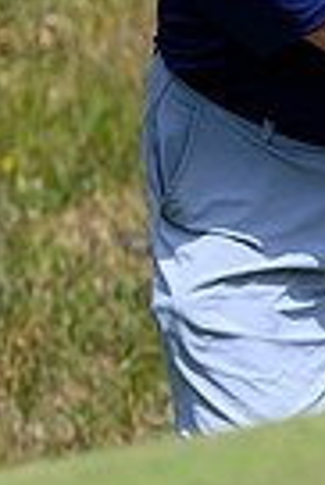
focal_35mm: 2049
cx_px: 705
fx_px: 27674
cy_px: -71
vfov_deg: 1.0
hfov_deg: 0.7
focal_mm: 400
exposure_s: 1/6400
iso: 500
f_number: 4
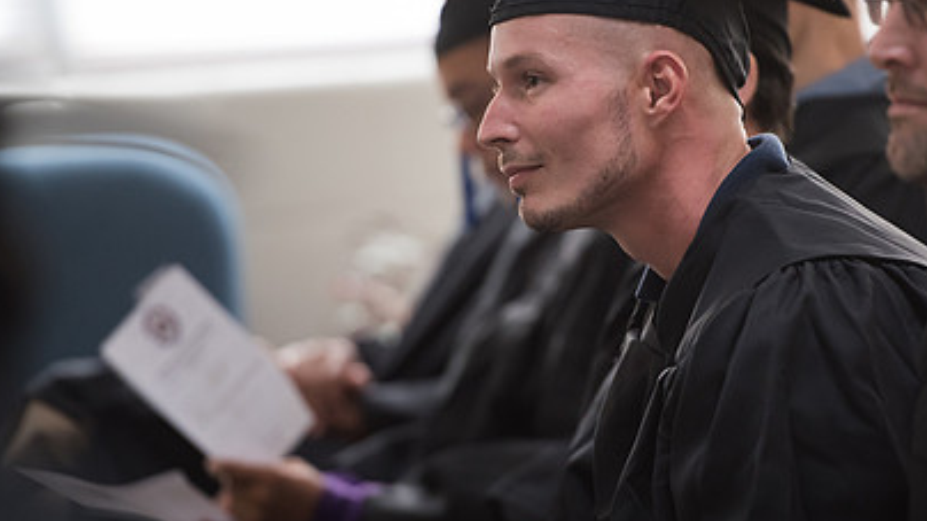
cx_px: 525
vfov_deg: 4.0
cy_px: 293
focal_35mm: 301
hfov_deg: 7.2
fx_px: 7397
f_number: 2.8
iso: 2000
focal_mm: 200
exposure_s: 1/200
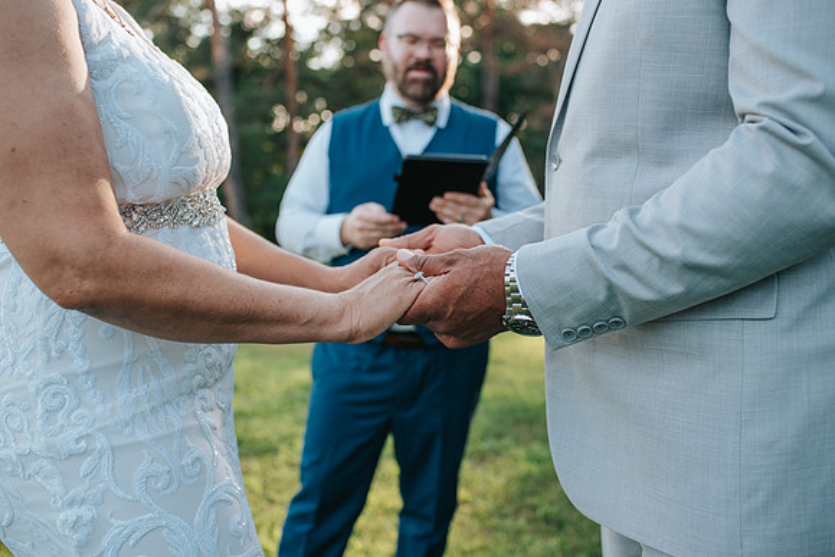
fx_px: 853
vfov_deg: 36.2
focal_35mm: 37
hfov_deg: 52.1
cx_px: 423
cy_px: 275
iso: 1000
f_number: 3.2
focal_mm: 35
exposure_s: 1/1250
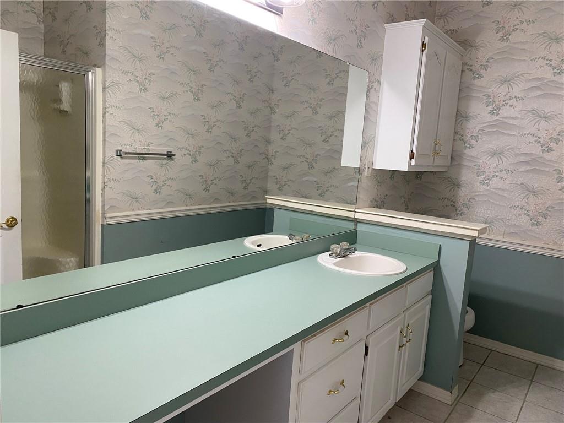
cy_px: 212
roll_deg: -4.3
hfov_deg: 67.3
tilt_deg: -8.3
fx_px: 424
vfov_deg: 53.1
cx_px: 282
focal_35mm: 26
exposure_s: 1/60
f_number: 1.8
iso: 100
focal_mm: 4.25
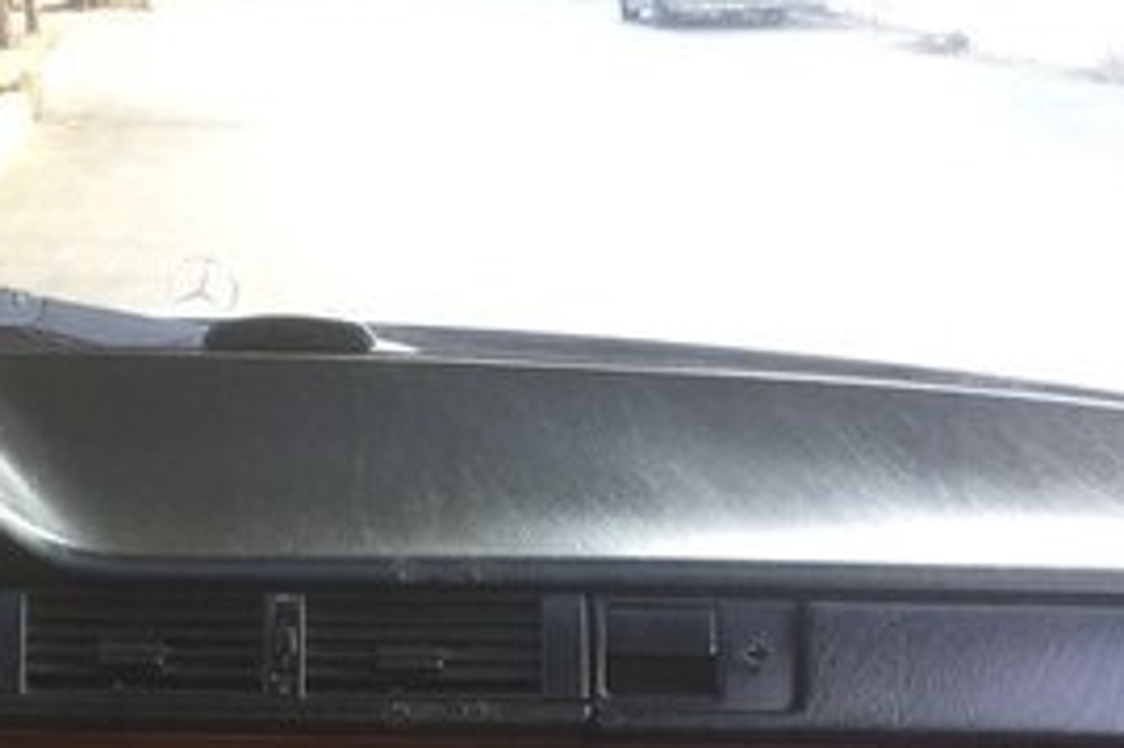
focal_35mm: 74
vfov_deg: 17.4
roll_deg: -0.3
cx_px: 184
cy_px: 926
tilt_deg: -18.4
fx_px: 2309
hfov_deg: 26.7
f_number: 2.2
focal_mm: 4.15
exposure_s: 1/33
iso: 64
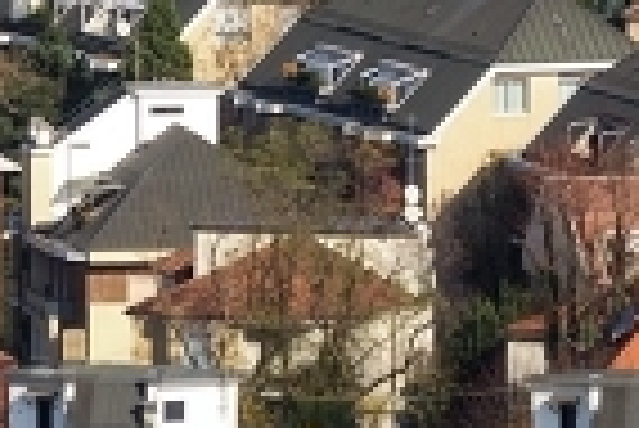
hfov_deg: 1.2
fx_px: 31183
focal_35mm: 1755
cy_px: 178
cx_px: 864
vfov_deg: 0.8
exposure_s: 1/640
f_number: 11
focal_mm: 250
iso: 500
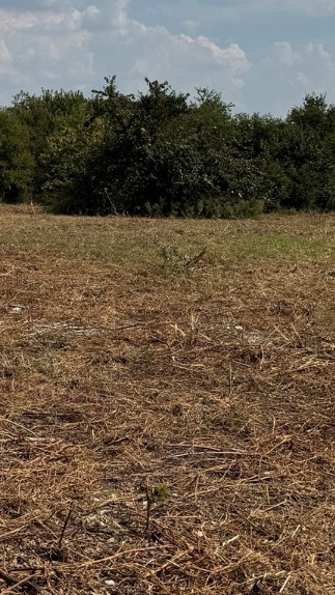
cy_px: 244
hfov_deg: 16.8
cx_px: -6
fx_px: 1105
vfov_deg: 30.1
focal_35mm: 70
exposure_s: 1/9009
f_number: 1.78
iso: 80
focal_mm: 6.76
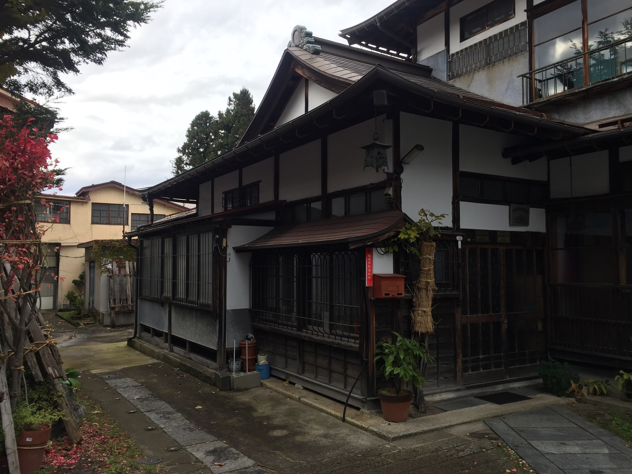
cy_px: 237
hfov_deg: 61.7
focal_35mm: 29
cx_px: 316
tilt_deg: +4.2
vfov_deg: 48.2
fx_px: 529
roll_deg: -0.5
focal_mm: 4.15
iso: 32
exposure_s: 1/306
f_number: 2.2
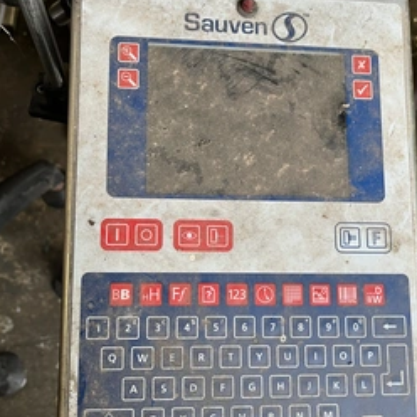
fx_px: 504
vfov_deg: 44.9
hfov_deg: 44.9
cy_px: 225
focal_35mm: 37
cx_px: 212
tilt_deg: -75.8
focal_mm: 5.1
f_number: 1.6
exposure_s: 1/50
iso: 100
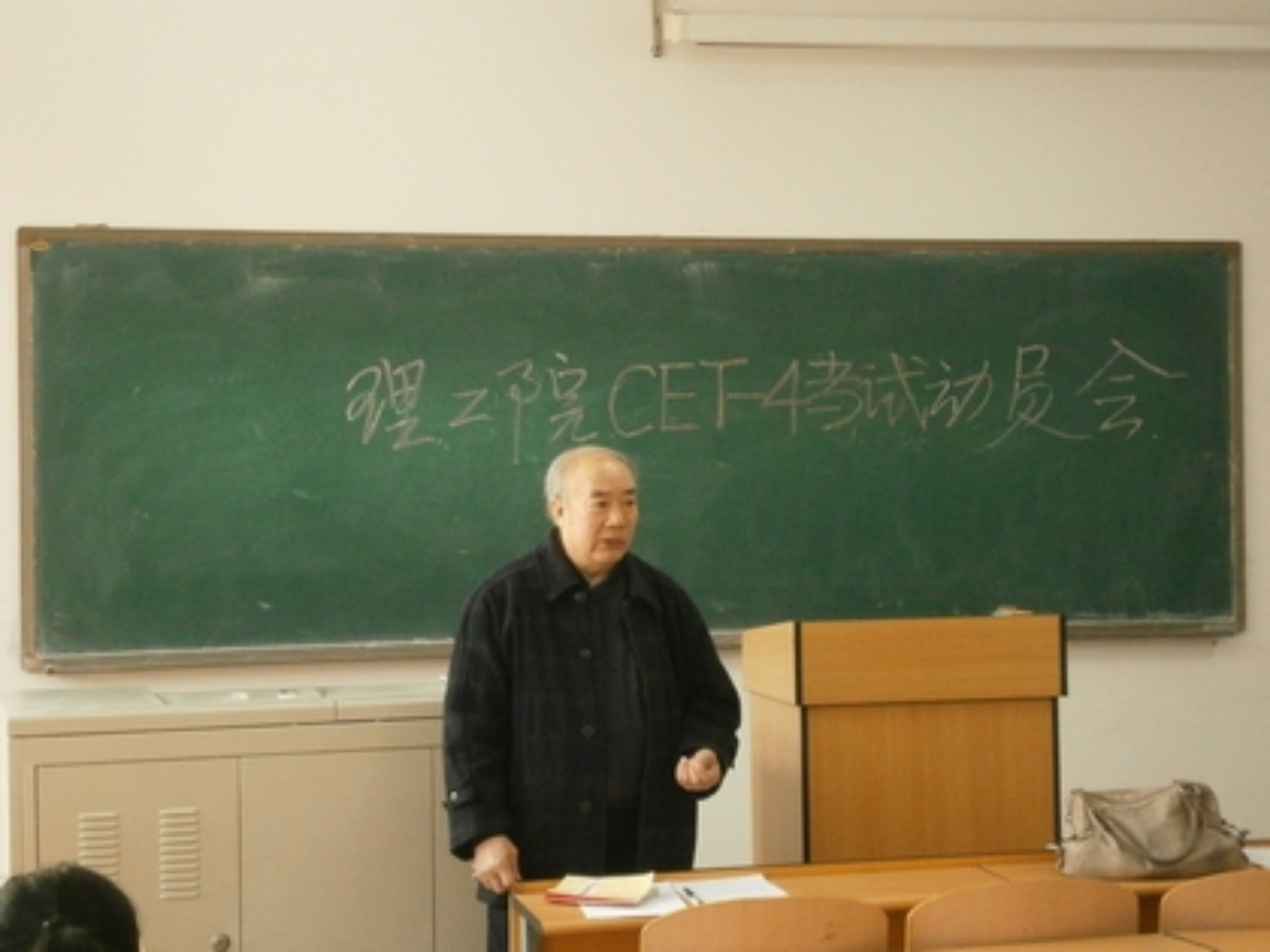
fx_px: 2678
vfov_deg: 20.2
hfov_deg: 26.7
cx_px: 635
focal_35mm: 73
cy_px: 476
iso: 800
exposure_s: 1/100
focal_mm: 13
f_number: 4.4
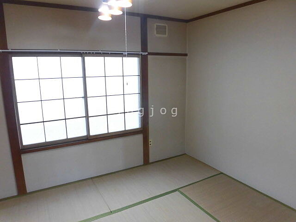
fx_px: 205
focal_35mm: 24
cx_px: 148
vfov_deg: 56.8
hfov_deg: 71.6
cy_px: 111
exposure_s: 1/40
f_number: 3.1
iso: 320
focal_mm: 4.3
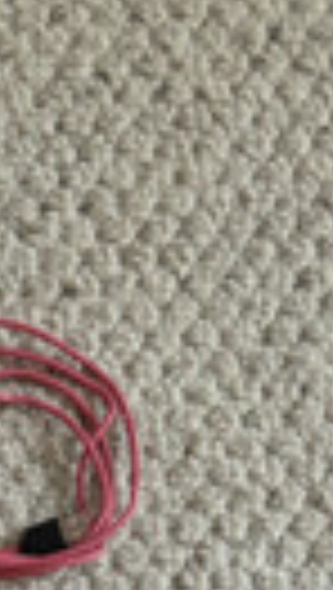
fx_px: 1377
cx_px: -279
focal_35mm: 88
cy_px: 919
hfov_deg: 12.5
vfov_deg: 20.3
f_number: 1.78
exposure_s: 1/121
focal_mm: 6.76
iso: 160
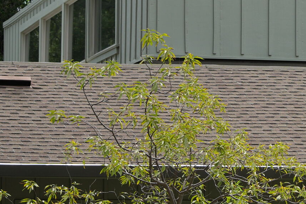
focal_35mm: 253
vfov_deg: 5.4
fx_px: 2150
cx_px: 315
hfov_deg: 8.1
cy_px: 167
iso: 160
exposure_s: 1/640
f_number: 4.5
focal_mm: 50
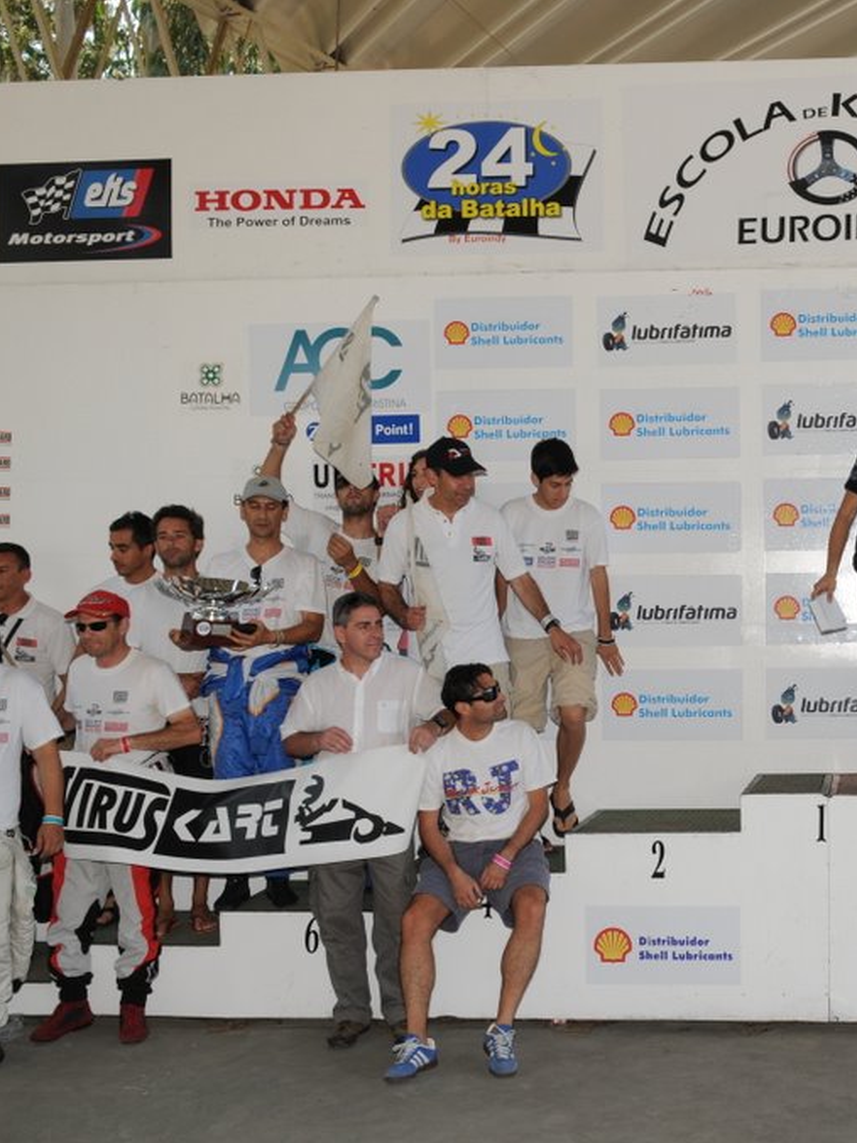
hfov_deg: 28.9
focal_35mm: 48
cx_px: 794
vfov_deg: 39.7
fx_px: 1584
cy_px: 572
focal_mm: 22
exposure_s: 1/60
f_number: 8
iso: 200
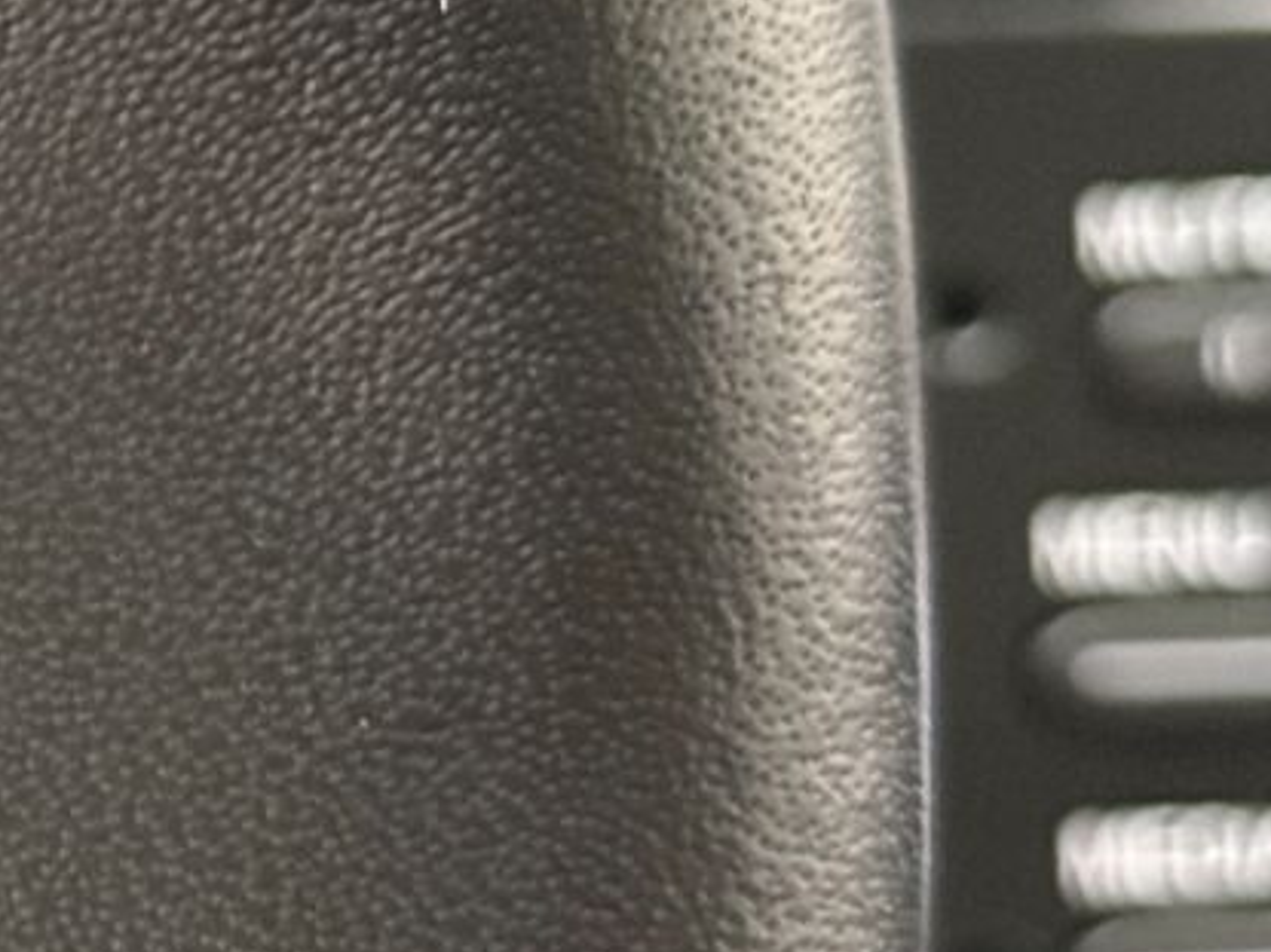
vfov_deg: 6.7
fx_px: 8149
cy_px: 113
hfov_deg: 8.5
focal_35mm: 222
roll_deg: -0.6
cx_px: -1277
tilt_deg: -25.0
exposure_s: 1/30
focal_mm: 6.76
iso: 640
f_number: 1.78
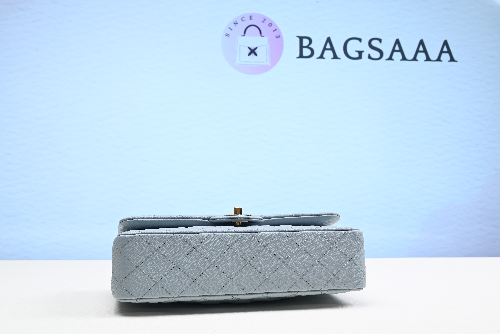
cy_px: 167
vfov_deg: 32.7
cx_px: 250
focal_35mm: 41
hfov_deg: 47.4
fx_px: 570
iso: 100
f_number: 16
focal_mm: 41
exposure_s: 1/2
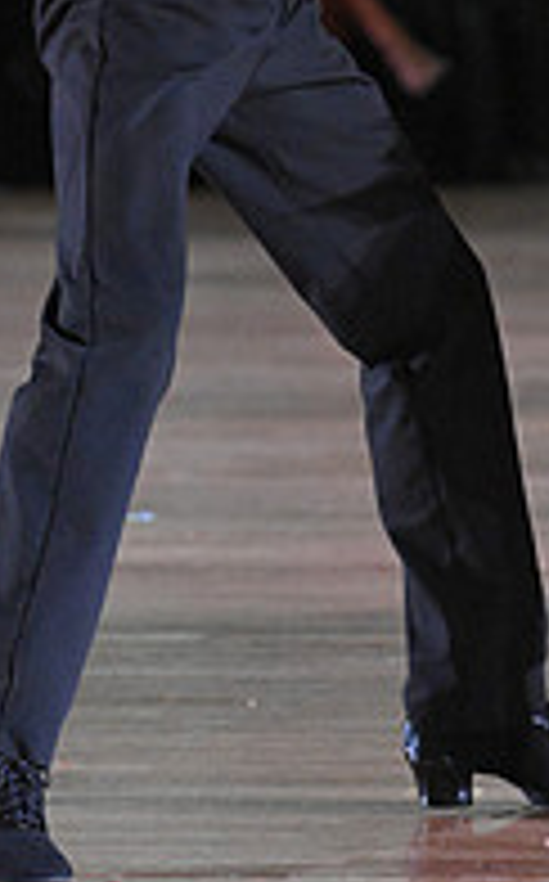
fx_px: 12677
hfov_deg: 2.5
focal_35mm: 528
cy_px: -180
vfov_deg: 4.0
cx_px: 632
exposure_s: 1/400
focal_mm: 175
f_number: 5.6
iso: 6400
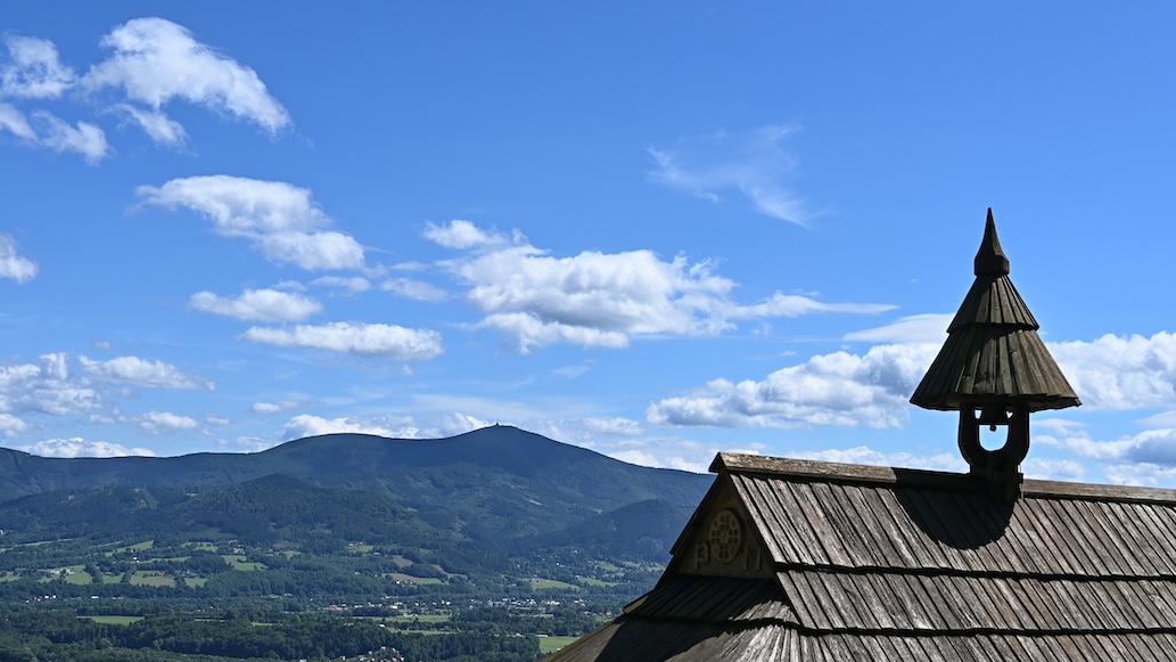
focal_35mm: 48
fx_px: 1497
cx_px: 693
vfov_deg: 24.8
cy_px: 450
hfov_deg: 42.7
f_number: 9
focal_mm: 37
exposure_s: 1/320
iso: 100
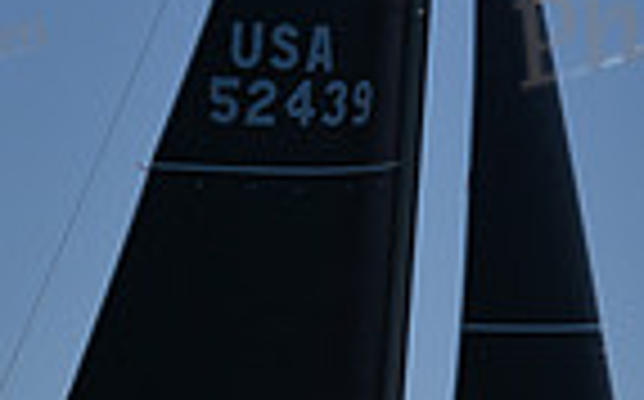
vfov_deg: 4.5
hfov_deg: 7.2
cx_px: 281
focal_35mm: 290
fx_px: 5084
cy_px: 270
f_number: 7.1
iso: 250
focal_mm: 70
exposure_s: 1/800
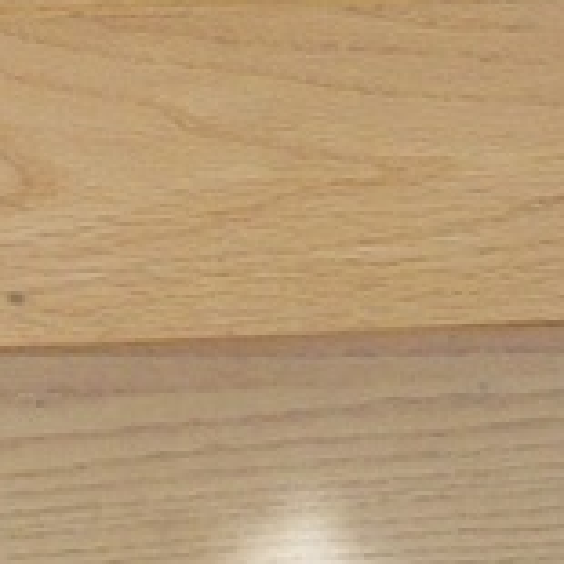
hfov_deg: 6.1
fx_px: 5290
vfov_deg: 5.9
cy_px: -757
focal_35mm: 287
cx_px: -160
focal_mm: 6.3
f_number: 3.1
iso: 80
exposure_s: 1/40
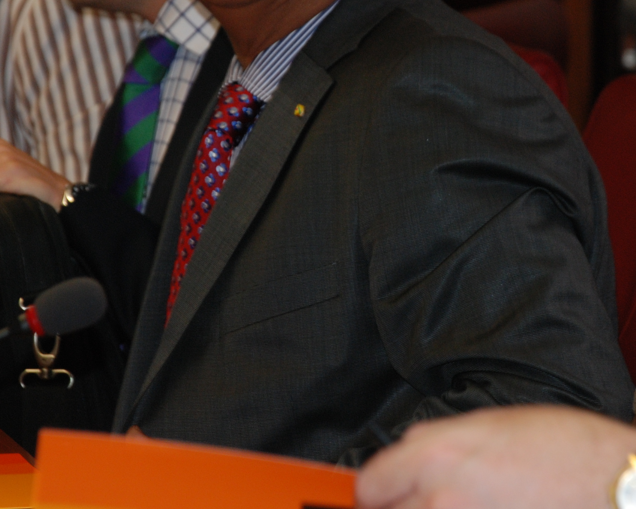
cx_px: 393
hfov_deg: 6.0
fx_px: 6061
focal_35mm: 322
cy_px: 122
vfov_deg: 4.8
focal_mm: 100
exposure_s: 1/60
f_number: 5.6
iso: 320
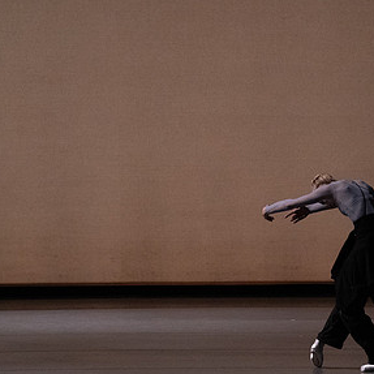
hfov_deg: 5.6
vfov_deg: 5.6
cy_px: 179
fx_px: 3826
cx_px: 300
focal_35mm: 313
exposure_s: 1/500
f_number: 6.3
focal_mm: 182
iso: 12800
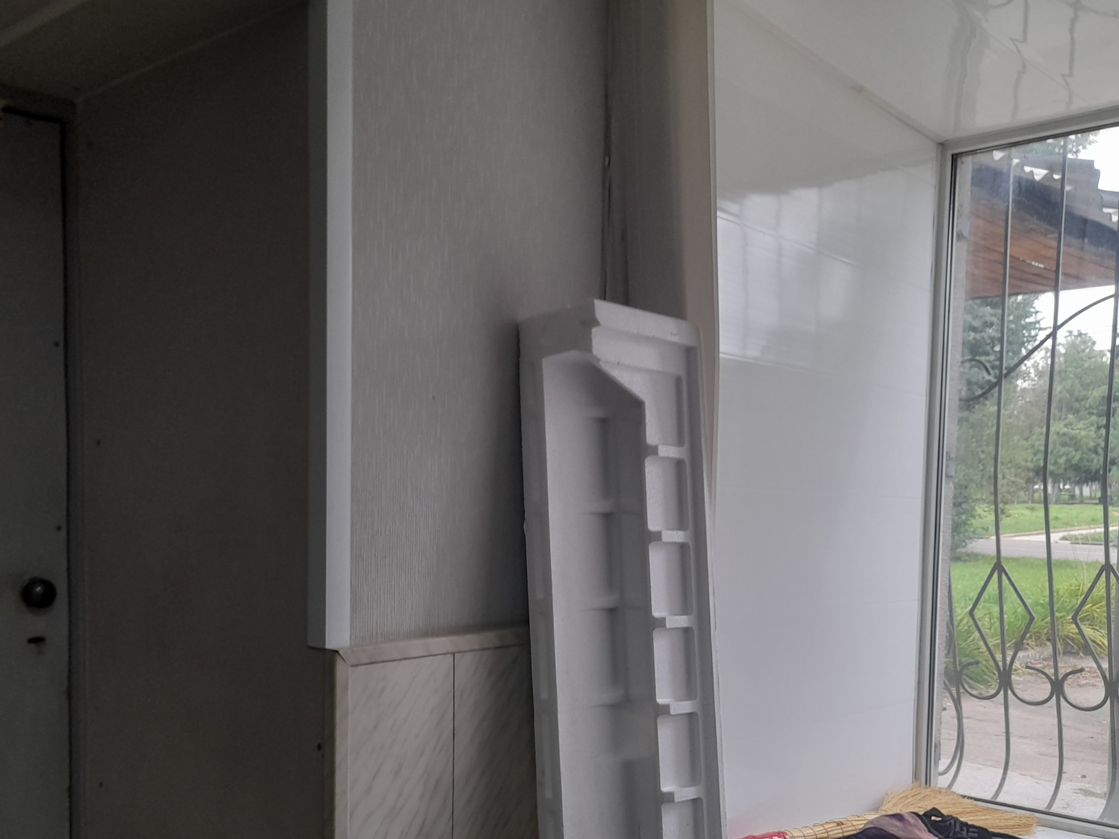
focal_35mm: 36
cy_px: 580
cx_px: 455
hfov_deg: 51.1
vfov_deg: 39.0
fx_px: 1164
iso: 80
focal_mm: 4.6
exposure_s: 1/50
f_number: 2
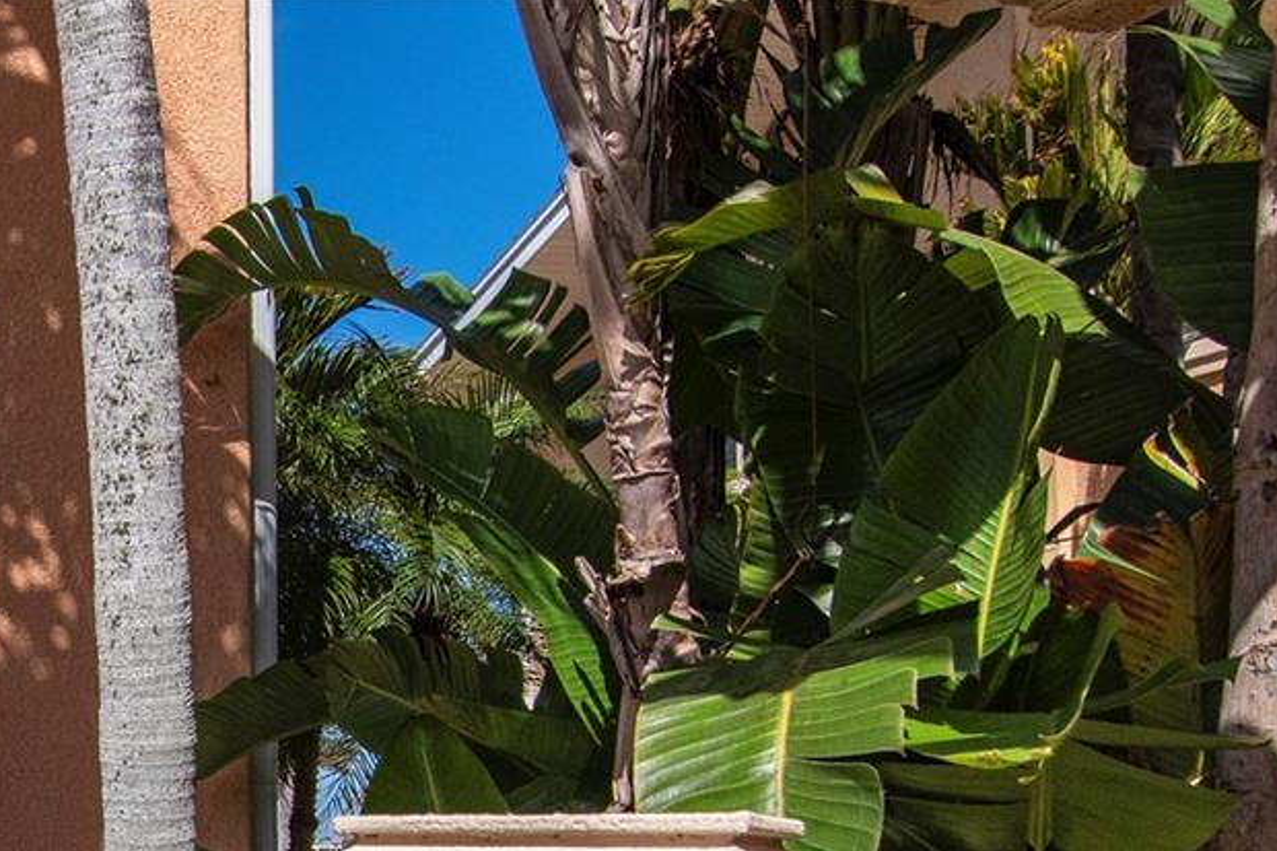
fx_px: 1783
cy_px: 1094
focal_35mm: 50
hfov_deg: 33.4
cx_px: -187
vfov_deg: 23.8
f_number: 7.1
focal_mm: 13
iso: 800
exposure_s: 1/4000
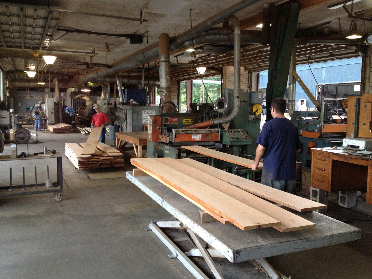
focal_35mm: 35
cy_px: 140
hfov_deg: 52.6
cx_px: 186
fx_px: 376
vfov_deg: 40.7
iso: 80
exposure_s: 1/120
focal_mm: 4.28
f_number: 2.4
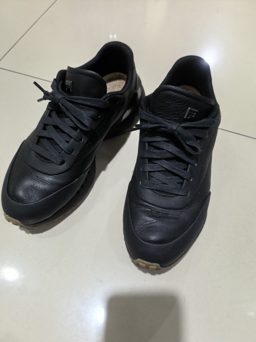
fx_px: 247
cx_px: 128
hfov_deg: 54.9
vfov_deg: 69.4
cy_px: 177
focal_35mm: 25
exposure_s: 1/33.2
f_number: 1.4
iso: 400
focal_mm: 5.75
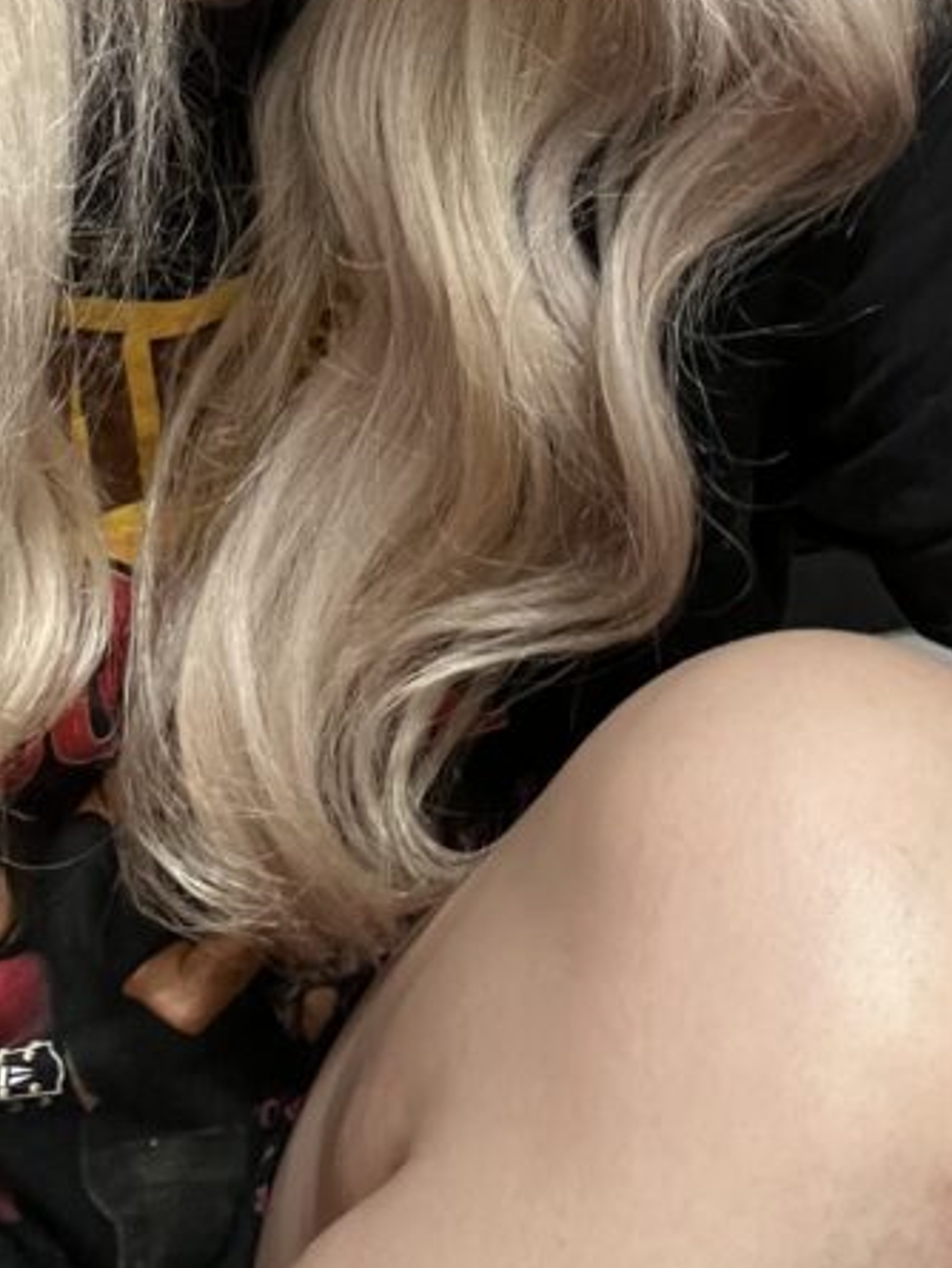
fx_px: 2529
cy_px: -134
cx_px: 410
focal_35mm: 69
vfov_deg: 26.0
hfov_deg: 21.3
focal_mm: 2.71
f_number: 2.2
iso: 250
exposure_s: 1/60
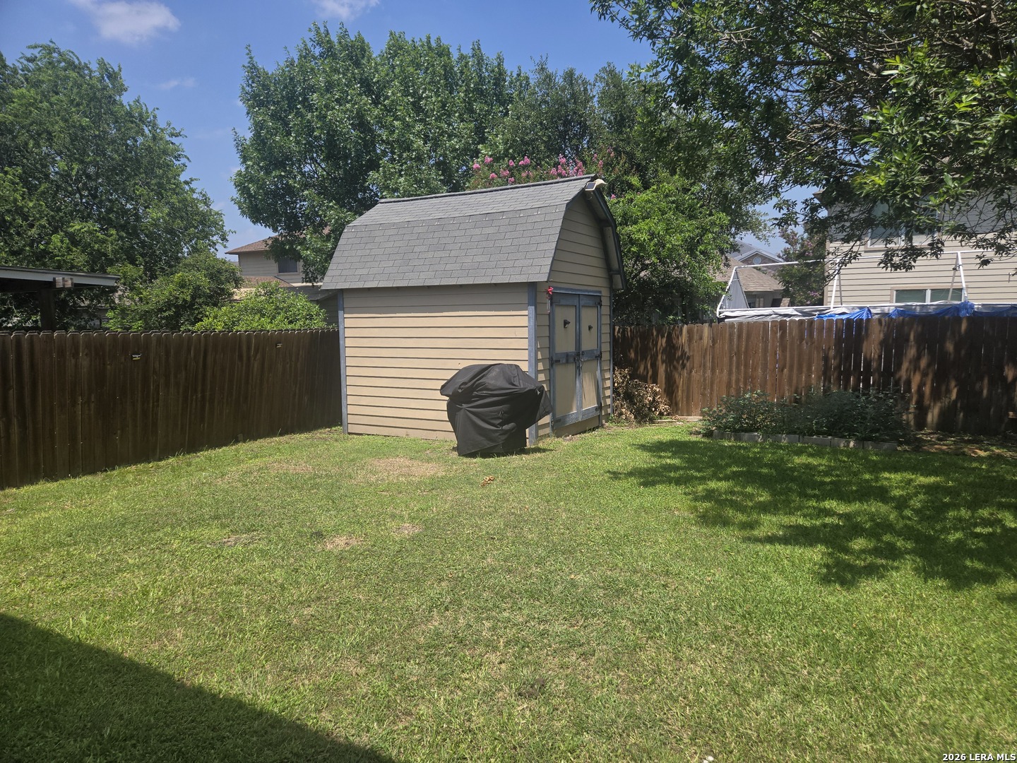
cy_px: 382
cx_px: 508
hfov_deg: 73.9
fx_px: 676
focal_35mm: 23
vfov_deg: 58.9
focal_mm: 5.4
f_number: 1.8
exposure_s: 1/1465
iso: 25
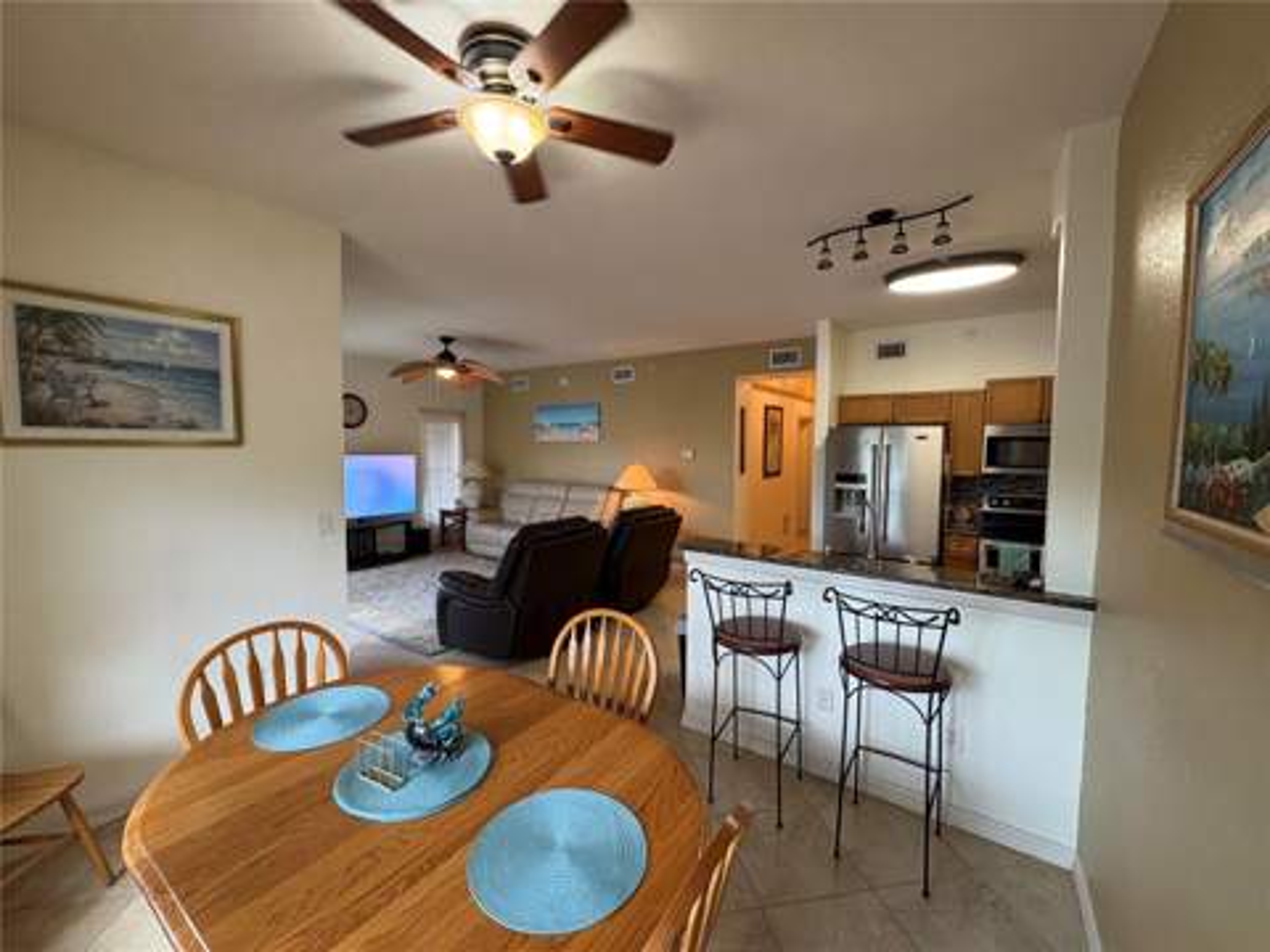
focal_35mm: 14
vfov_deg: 85.7
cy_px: 476
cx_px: 635
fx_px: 514
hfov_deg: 102.1
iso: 250
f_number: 2.2
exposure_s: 1/60
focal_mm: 2.22
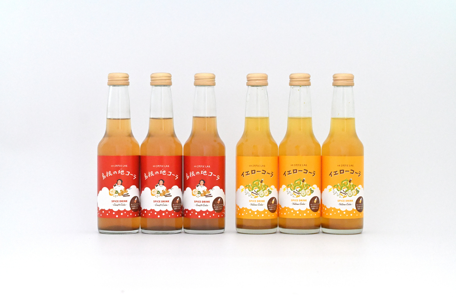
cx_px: 228
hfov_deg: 27.0
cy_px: 152
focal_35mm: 75
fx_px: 950
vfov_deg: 18.2
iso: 9000
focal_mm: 50
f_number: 5
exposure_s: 1/80
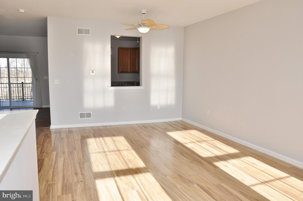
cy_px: 100
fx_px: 227
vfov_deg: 47.8
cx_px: 152
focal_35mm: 27
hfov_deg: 67.4
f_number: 8
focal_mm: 18
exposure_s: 1/60
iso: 200
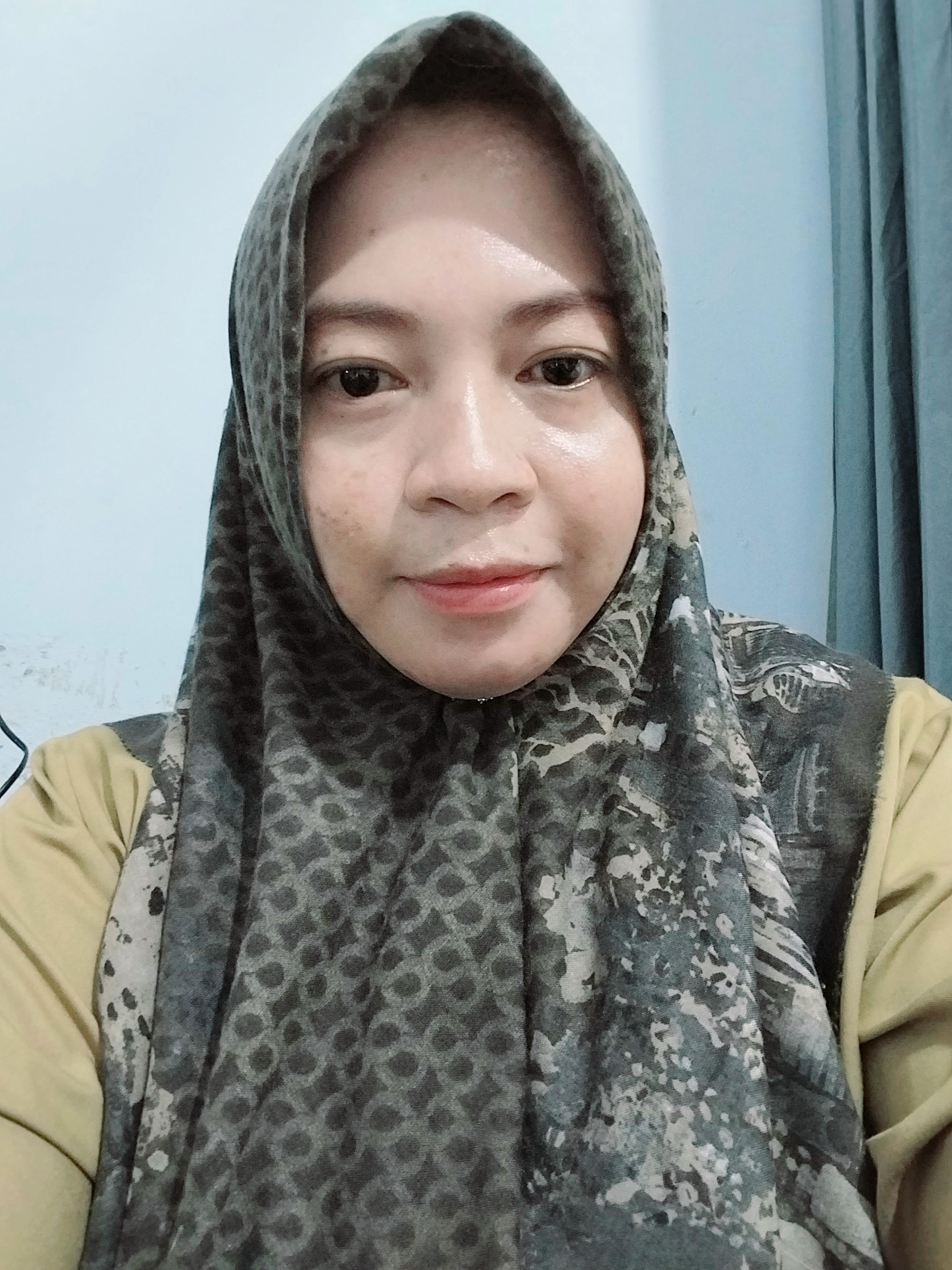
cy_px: 635
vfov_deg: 69.4
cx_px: 476
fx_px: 917
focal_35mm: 25
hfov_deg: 54.9
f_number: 2.2
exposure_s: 1/25
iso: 250
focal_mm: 2.67
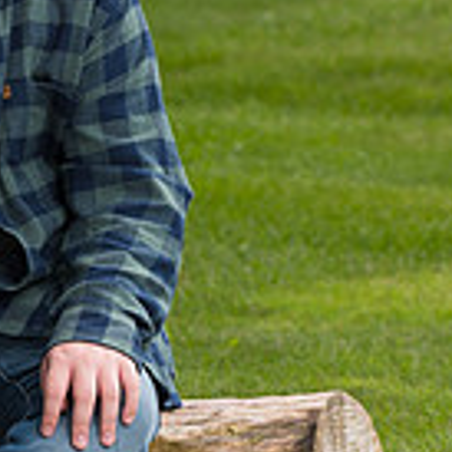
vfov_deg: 5.4
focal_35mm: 325
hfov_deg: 5.3
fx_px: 4801
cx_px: -219
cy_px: 98
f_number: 4.5
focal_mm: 70
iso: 50
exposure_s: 1/250
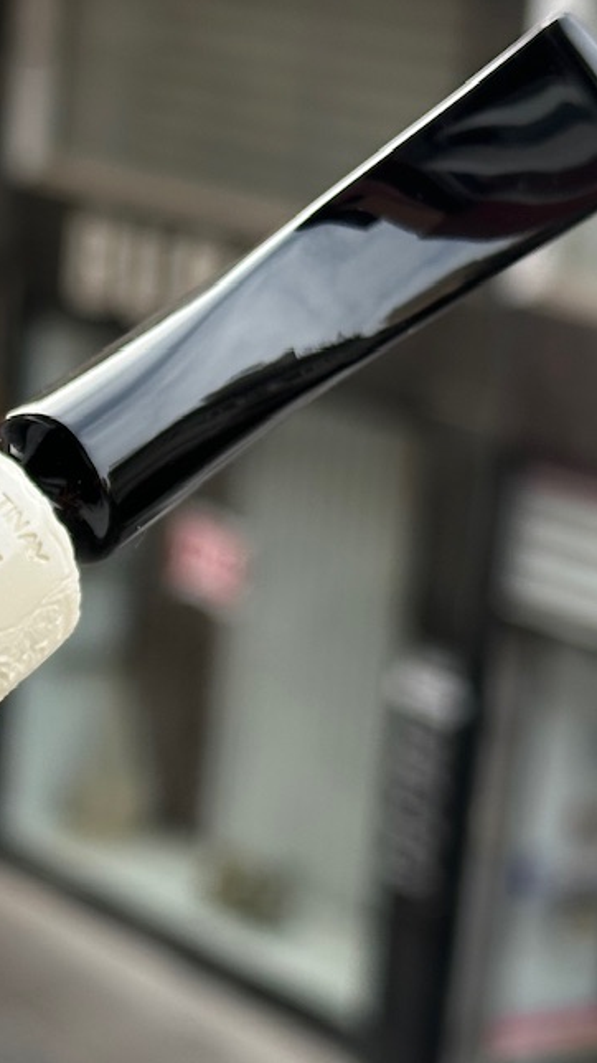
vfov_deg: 20.5
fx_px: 2928
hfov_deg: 11.3
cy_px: 680
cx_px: -221
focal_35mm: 104
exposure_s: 1/714
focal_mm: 6.86
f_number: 1.78
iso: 64
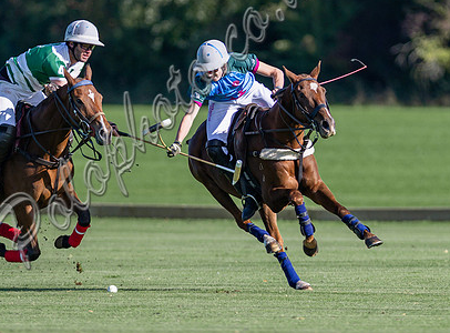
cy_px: 231
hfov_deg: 2.1
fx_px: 12388
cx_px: 255
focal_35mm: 958
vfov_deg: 1.5
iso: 160
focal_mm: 300
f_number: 3.2
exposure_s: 1/2500
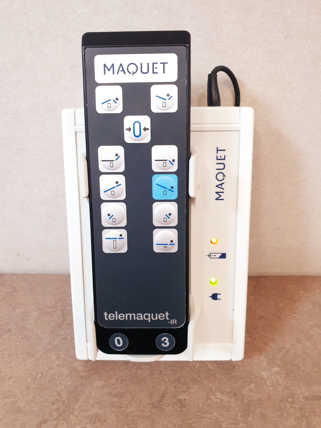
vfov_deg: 67.3
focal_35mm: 26
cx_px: 160
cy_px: 214
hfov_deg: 53.1
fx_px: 321
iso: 250
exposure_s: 1/33
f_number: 2.4
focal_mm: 4.3
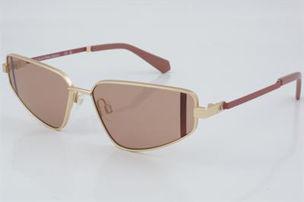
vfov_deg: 18.2
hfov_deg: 27.0
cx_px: 152
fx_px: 633
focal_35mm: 75
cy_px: 101
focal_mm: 50
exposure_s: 1/3
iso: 100
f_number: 32
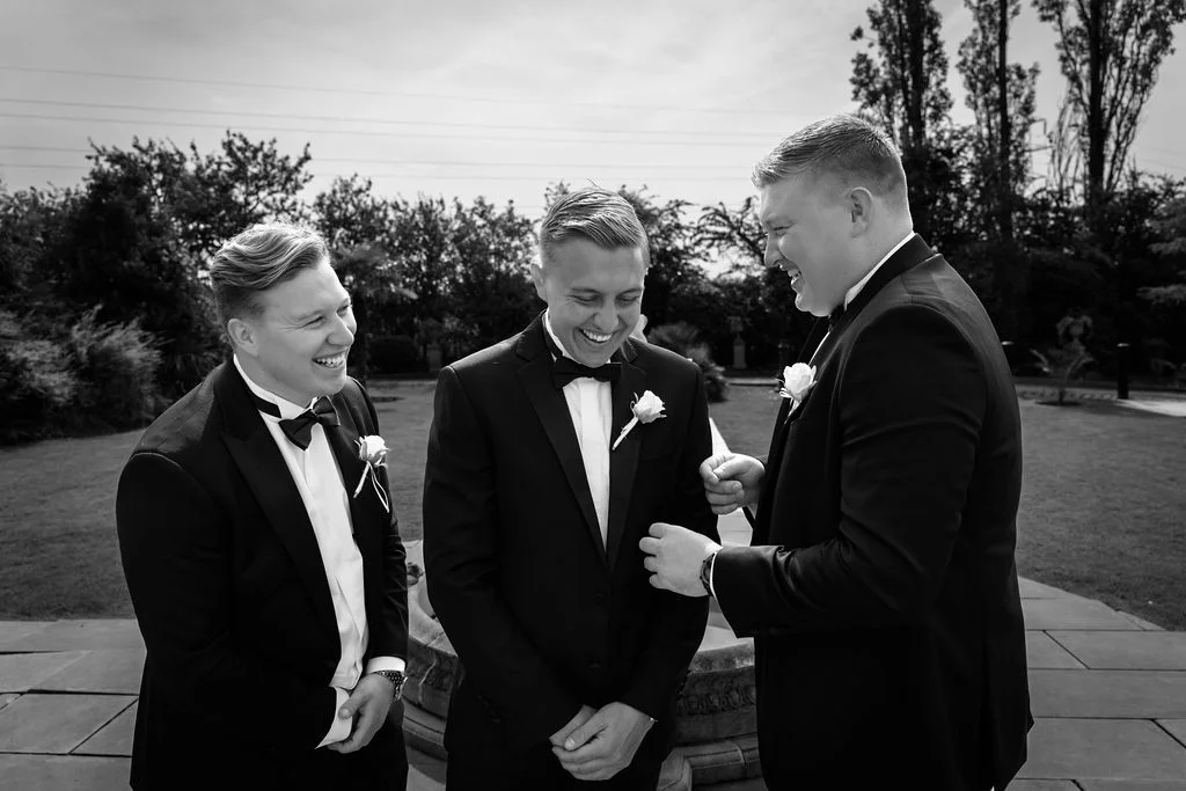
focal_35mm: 28
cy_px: 396
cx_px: 593
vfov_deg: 46.4
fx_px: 923
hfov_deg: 65.5
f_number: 5
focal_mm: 28
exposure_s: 1/640
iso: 100
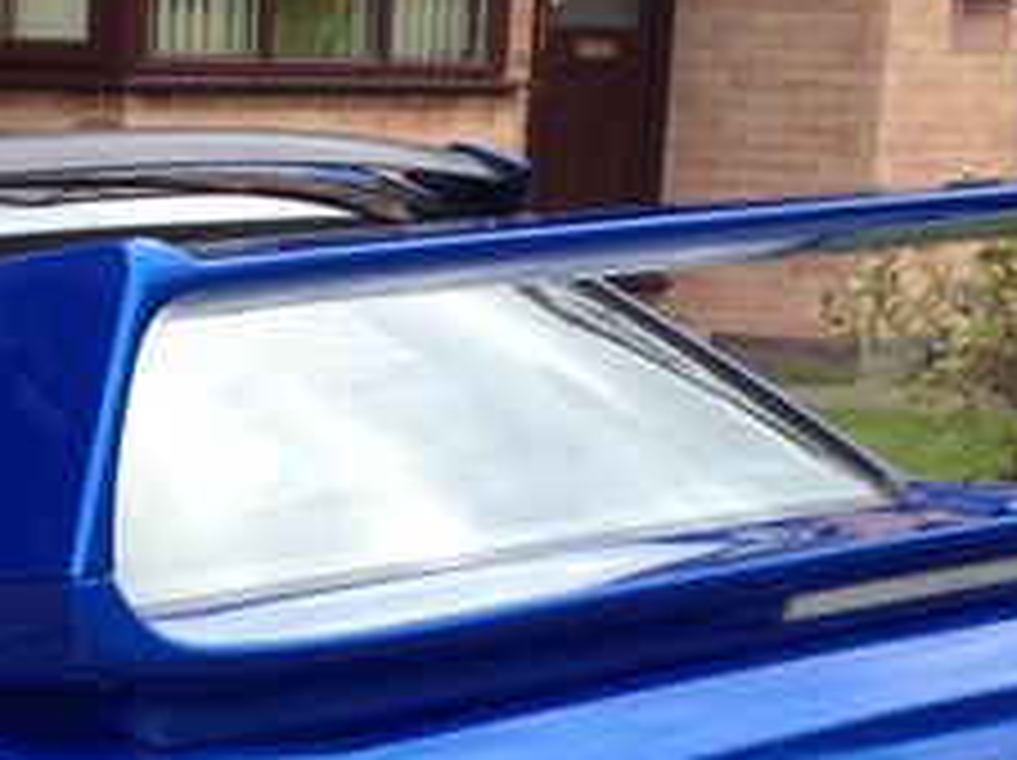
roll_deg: -1.5
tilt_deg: -18.7
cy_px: 1003
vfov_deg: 11.6
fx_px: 3639
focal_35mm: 124
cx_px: 63
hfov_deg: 15.7
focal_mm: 4.28
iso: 50
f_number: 2.4
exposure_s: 1/120
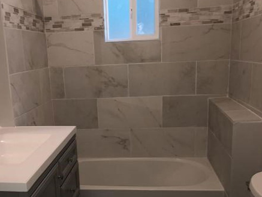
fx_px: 310
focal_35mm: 41
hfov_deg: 45.7
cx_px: 114
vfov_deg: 34.7
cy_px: 136
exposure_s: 1/60
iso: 50
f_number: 1.8
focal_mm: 3.99
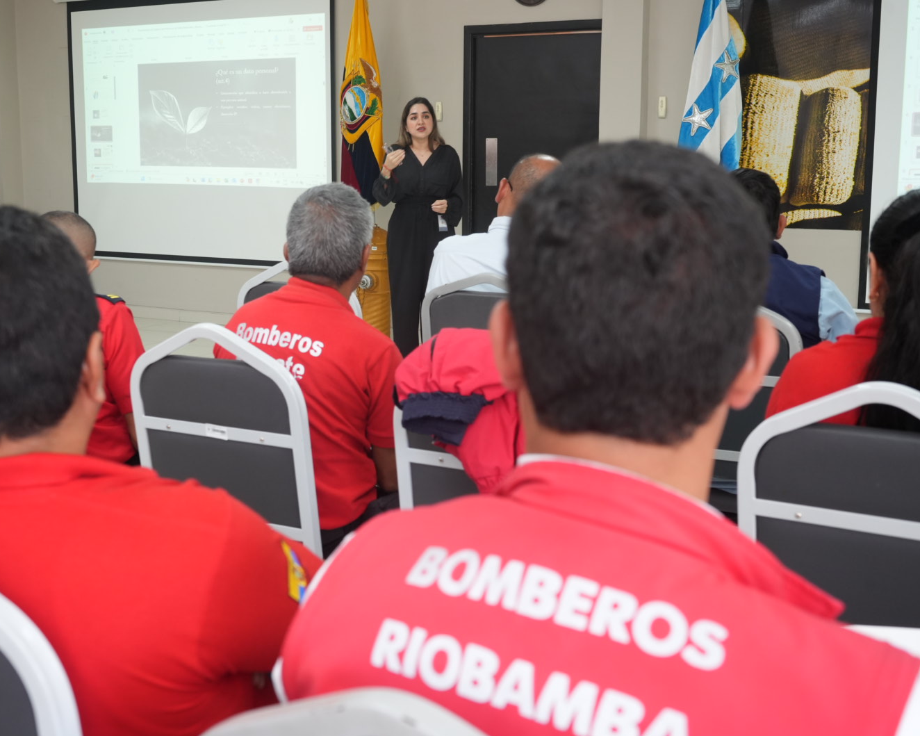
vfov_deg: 32.1
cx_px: 373
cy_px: 364
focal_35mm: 47
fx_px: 1280
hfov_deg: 39.4
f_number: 6.3
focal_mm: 41
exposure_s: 1/50
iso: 1600
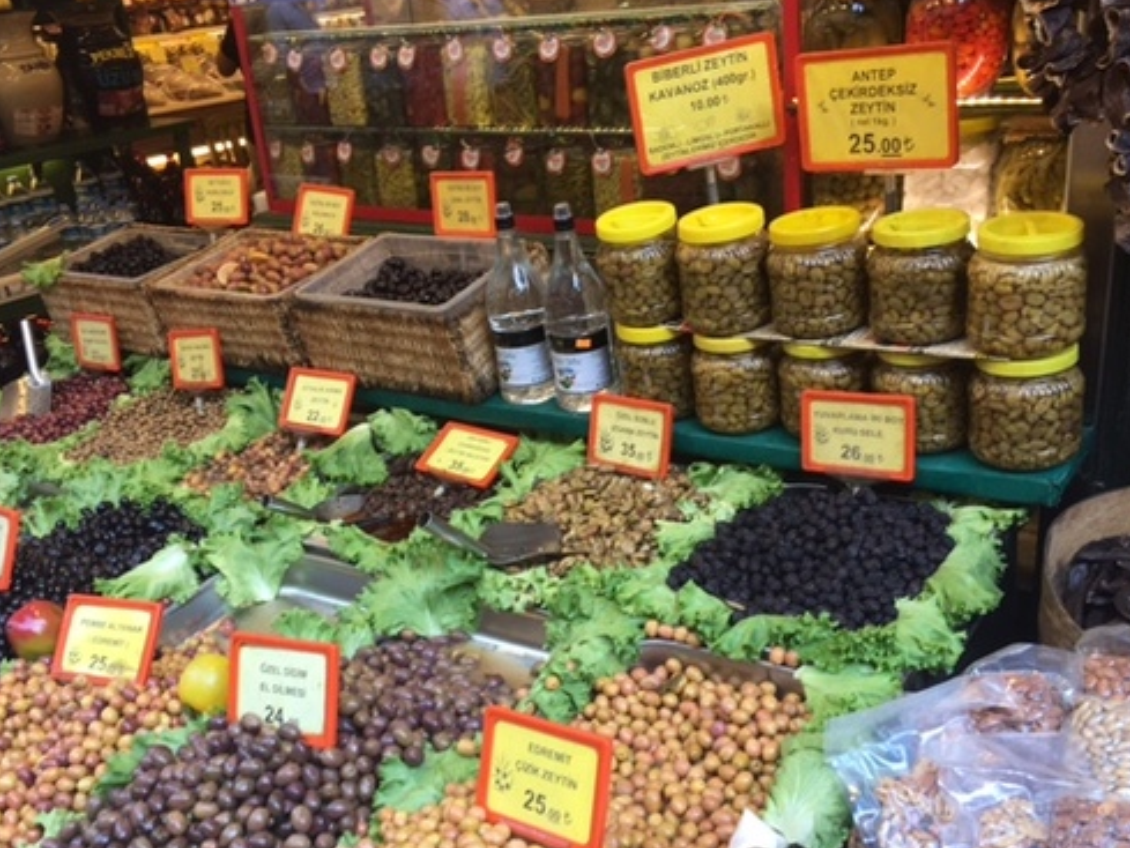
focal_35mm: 37
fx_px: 1208
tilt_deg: -22.9
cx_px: 513
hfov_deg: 50.1
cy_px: 511
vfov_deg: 38.5
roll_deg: +6.0
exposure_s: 1/100
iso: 40
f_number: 2.2
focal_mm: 4.15
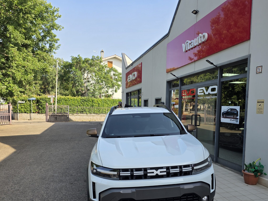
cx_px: 151
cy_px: 126
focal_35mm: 29
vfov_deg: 47.8
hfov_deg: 61.4
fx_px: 225
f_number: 1.7
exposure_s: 1/1967
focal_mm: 6.3
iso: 80
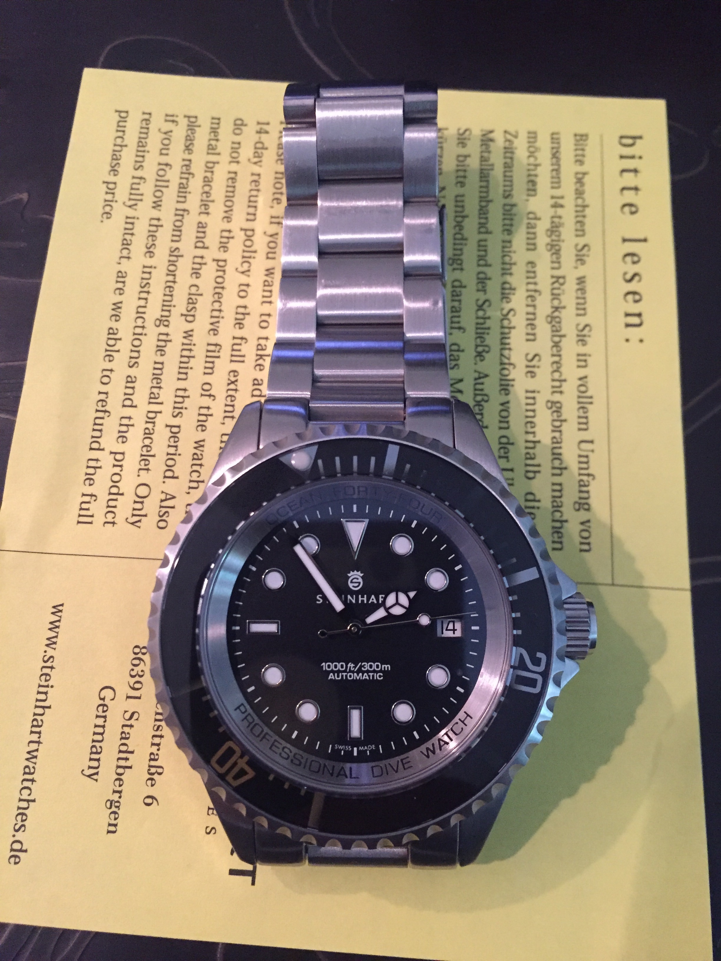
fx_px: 805
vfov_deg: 61.7
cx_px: 360
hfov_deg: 48.2
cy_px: 480
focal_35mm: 29
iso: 400
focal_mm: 4.15
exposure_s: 1/15
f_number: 2.2
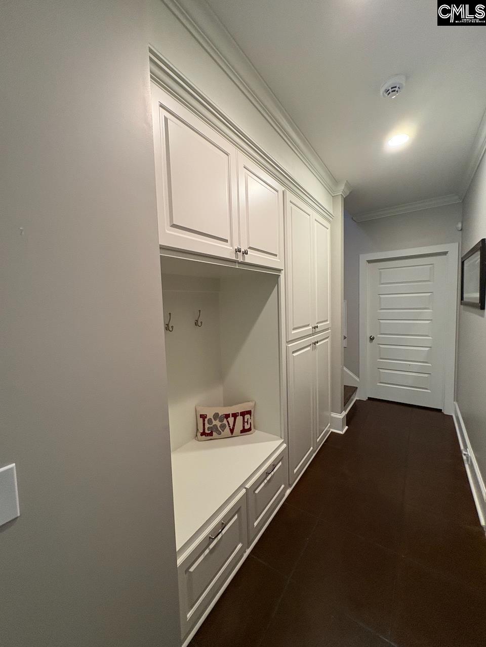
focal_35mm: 14
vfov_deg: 102.1
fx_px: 262
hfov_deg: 85.7
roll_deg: +1.0
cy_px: 324
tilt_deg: -3.1
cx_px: 243
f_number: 2.2
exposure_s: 1/60
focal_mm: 2.22
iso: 320
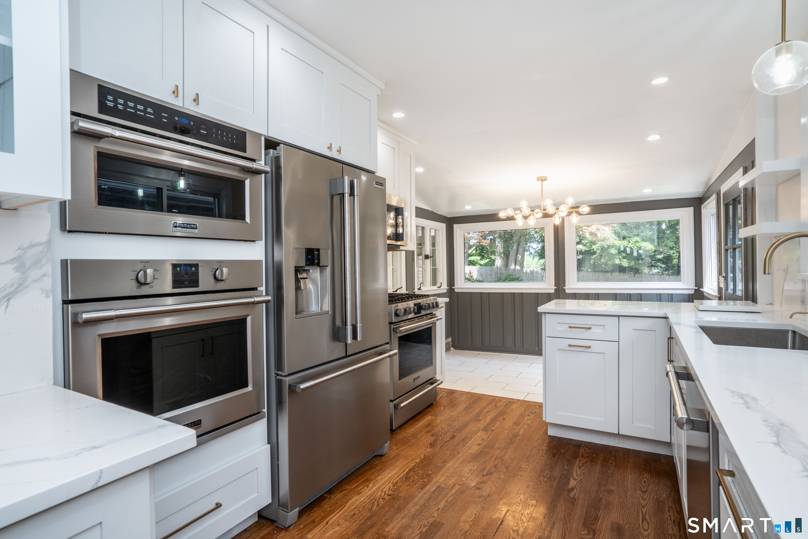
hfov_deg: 90.0
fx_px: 404
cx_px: 404
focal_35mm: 18
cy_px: 270
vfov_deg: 67.4
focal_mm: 18
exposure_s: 1/20
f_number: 11
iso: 400
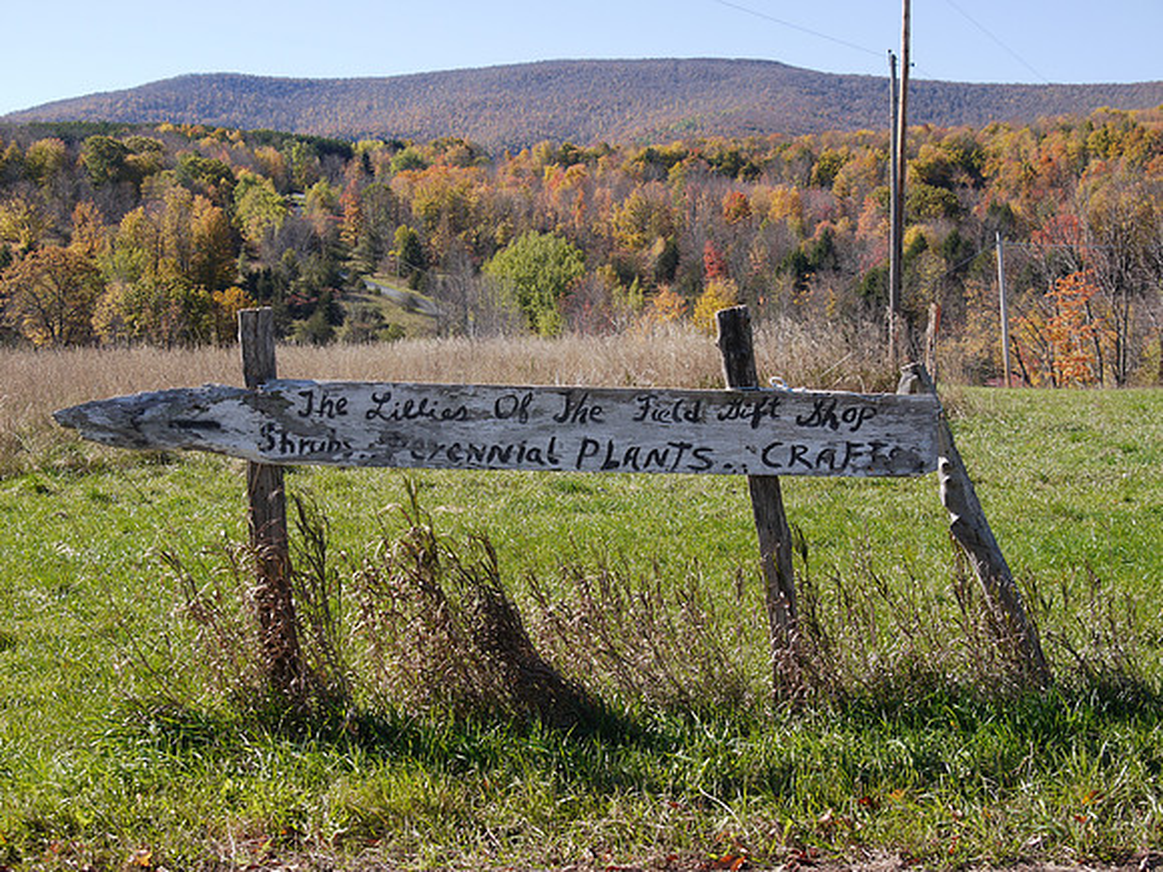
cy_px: 436
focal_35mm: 58
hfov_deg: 33.2
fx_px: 1949
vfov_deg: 25.2
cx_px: 582
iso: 100
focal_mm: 29
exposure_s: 1/320
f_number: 5.6
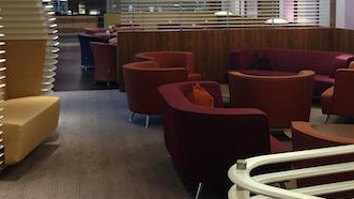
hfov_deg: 33.3
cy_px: 40
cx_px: 195
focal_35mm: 63
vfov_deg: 18.9
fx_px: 591
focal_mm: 4.13
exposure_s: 1/24
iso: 50
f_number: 2.4
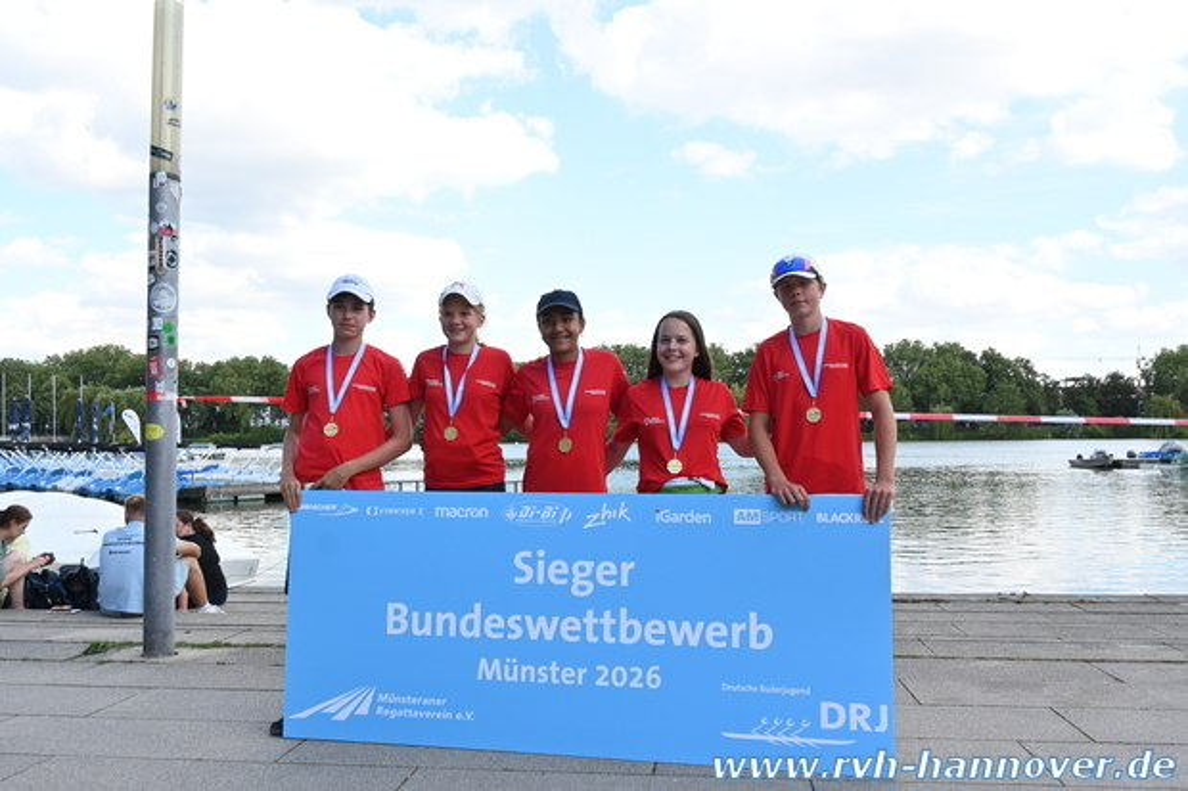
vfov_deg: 41.7
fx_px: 1039
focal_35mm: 32
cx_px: 594
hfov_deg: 59.5
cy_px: 396
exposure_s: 1/250
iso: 160
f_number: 5.6
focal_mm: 21
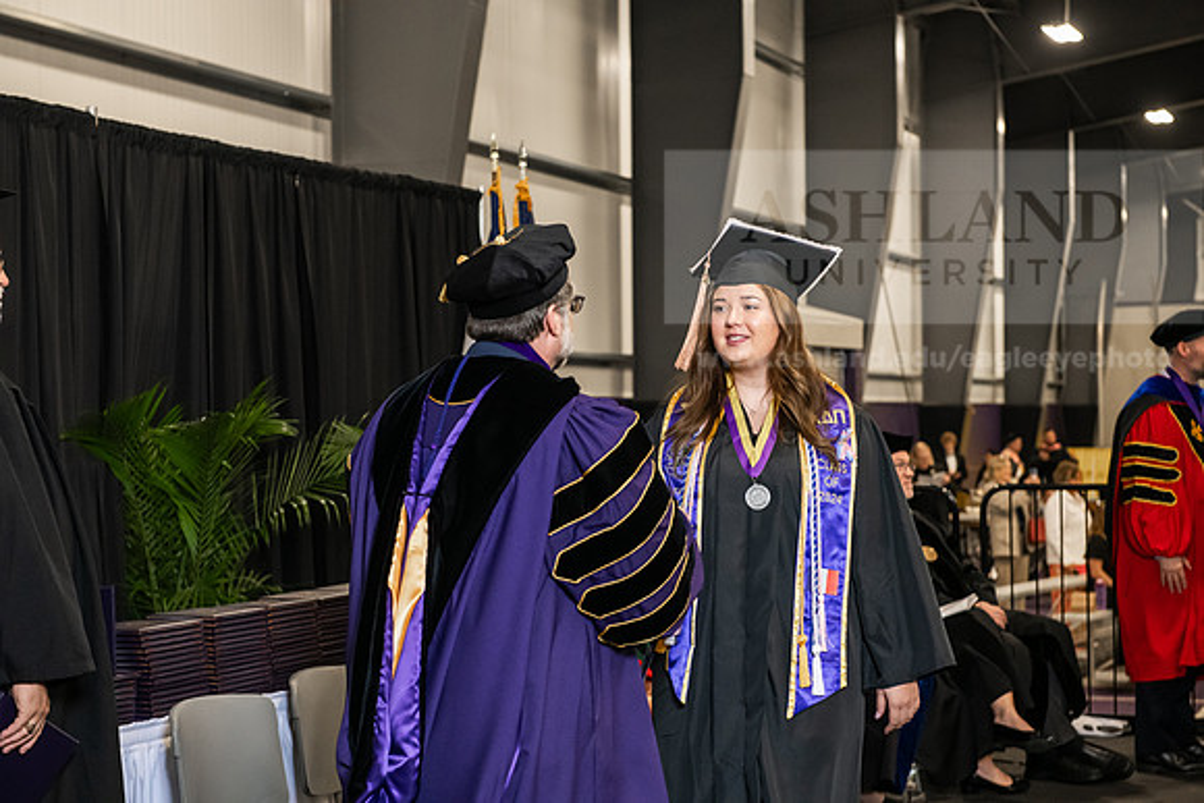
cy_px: 402
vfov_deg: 19.5
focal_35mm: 70
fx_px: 2342
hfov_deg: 28.8
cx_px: 602
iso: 2500
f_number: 5
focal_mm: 70
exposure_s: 1/200
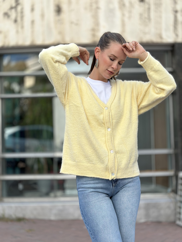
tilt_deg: +2.3
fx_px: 336
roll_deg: +0.7
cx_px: 91
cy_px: 121
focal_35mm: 48
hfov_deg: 30.3
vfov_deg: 39.7
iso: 80
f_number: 1.78
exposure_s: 1/2358
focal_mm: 6.86
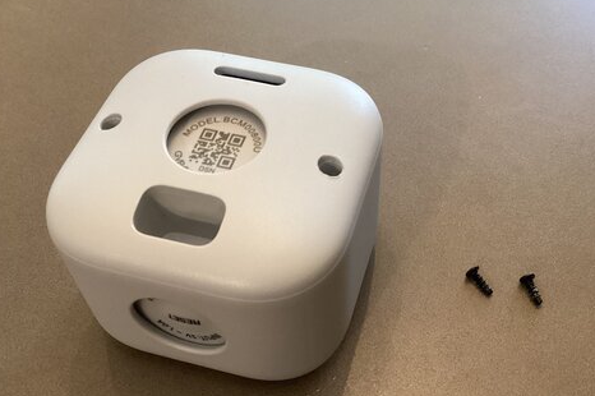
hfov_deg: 47.4
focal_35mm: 41
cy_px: 244
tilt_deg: -55.0
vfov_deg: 32.5
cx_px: 324
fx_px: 677
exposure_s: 1/40
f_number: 2.4
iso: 400
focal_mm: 3.3
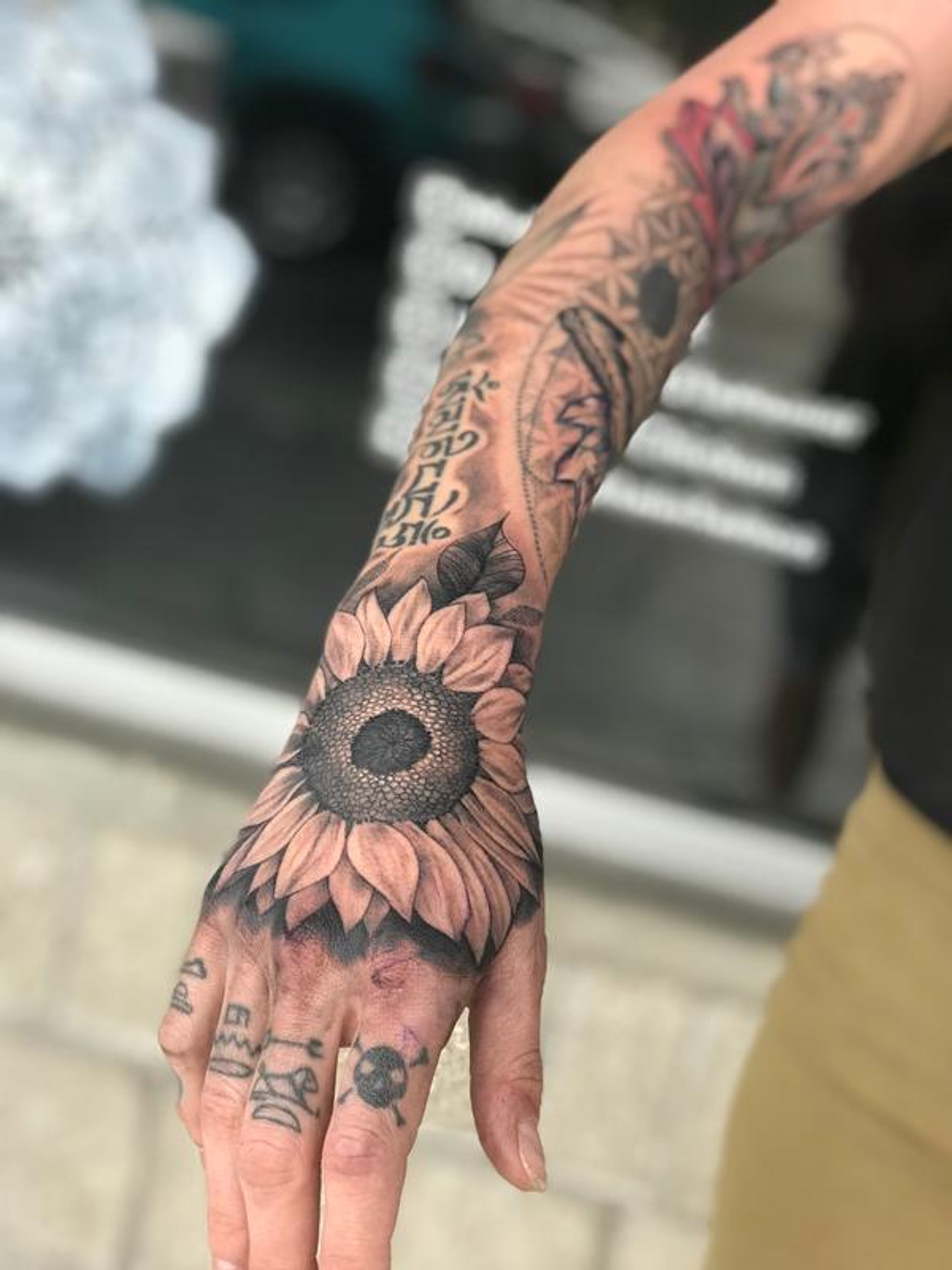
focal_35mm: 57
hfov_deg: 25.7
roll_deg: -11.3
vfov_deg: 33.8
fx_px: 2090
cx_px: 476
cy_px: 635
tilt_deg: -15.6
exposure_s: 1/60
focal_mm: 6.6
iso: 32
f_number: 2.8
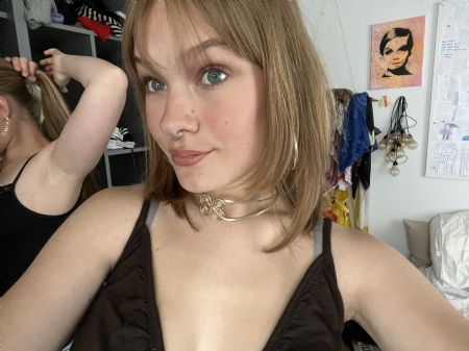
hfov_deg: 74.0
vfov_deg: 58.8
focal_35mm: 23
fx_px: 311
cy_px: 176
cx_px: 234
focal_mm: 2.71
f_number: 2.2
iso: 400
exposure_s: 1/57
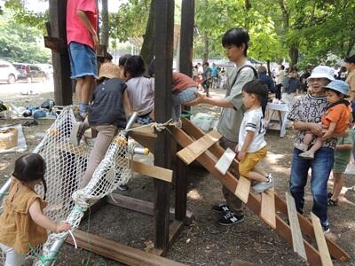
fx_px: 246
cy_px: 133
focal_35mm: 24
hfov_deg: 71.6
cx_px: 178
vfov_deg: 56.8
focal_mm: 4.3
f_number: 2.8
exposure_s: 1/100
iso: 100
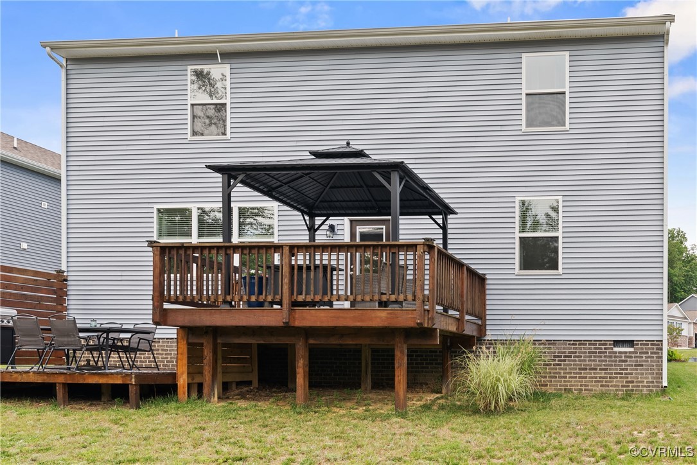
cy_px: 232
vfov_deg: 43.6
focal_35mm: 30
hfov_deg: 61.9
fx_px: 581
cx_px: 348
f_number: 8
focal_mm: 30
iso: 100
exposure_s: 1/20
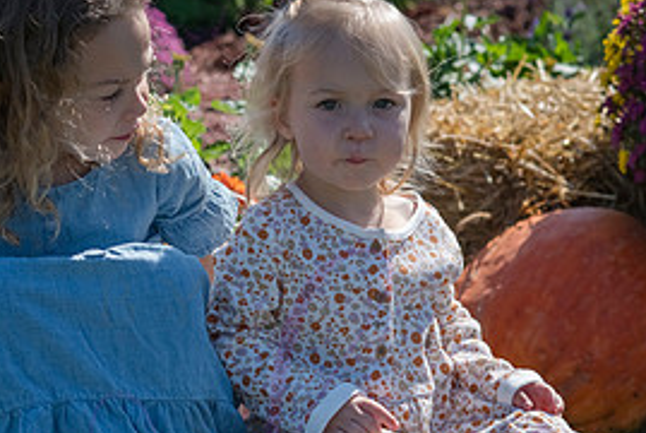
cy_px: 297
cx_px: 197
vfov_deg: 7.5
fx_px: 3287
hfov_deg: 11.2
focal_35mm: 183
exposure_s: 1/1250
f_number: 6.3
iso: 400
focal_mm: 85
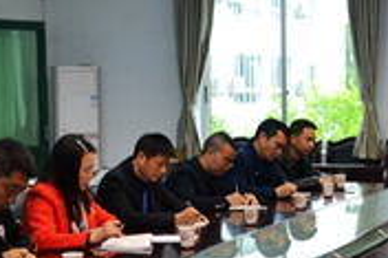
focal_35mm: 94
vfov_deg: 14.5
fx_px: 1012
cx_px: 271
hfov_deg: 21.6
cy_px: 169
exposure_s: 1/20
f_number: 4
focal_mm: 22
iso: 400
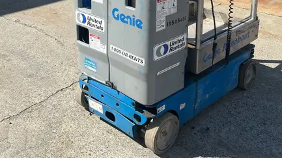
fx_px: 359
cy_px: -15
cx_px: 166
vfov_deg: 23.4
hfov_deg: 42.8
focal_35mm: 48
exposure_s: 1/2755
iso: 50
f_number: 1.6
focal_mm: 5.1
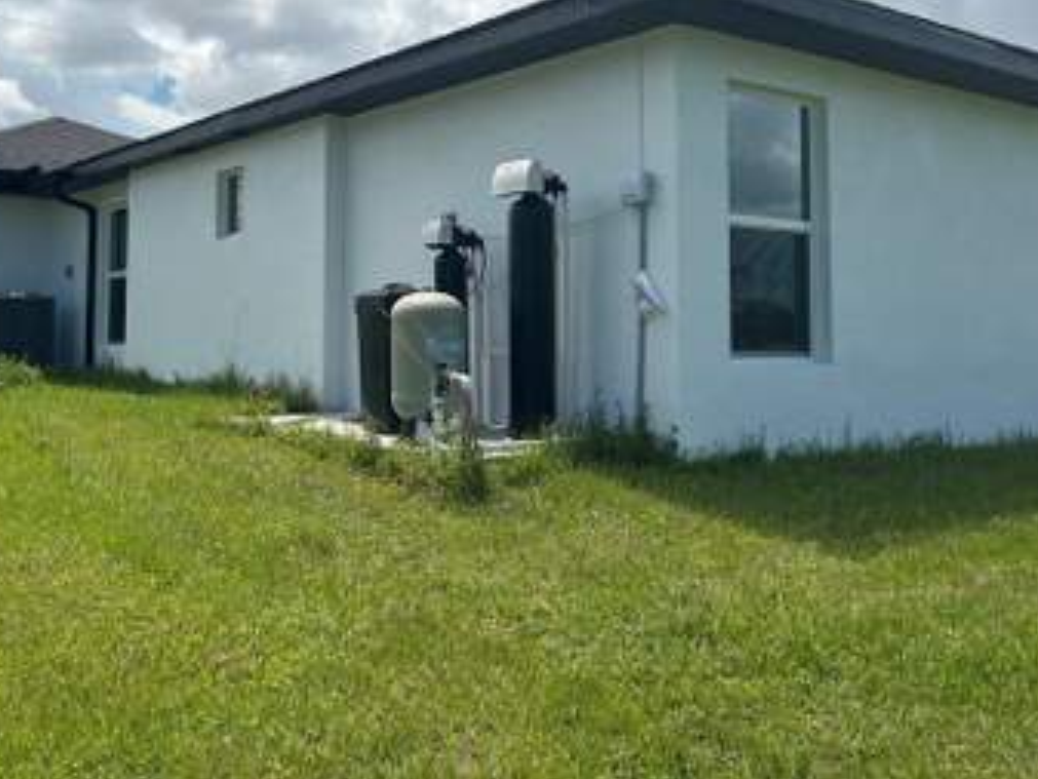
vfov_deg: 38.2
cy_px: 252
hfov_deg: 49.3
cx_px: 348
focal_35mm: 37
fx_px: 1110
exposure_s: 1/5882
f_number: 1.5
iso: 50
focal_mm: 5.7
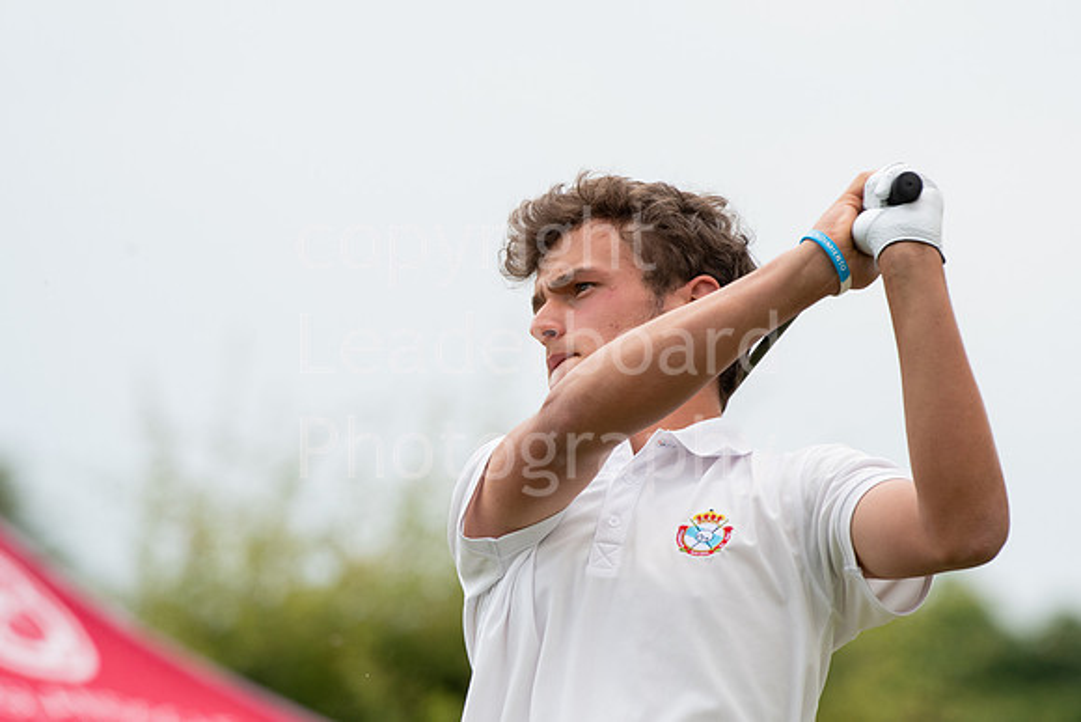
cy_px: 361
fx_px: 17119
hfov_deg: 3.6
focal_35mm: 570
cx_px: 540
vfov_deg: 2.4
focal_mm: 380
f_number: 6.3
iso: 800
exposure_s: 1/1250
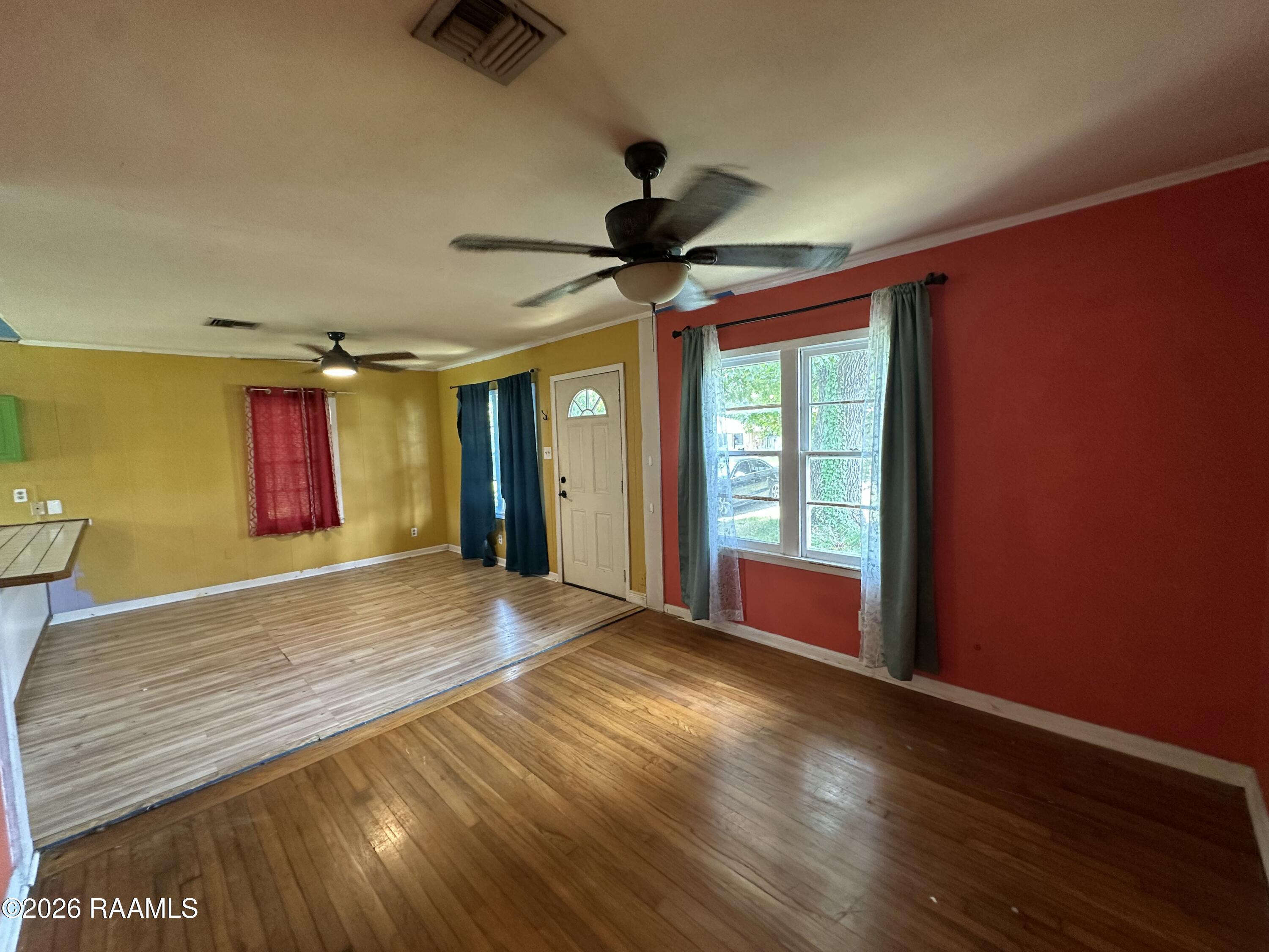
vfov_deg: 85.7
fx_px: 513
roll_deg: +2.0
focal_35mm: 14
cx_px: 634
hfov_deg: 102.1
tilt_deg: -6.3
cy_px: 476
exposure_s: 1/60
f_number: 2.2
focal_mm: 2.22
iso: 250
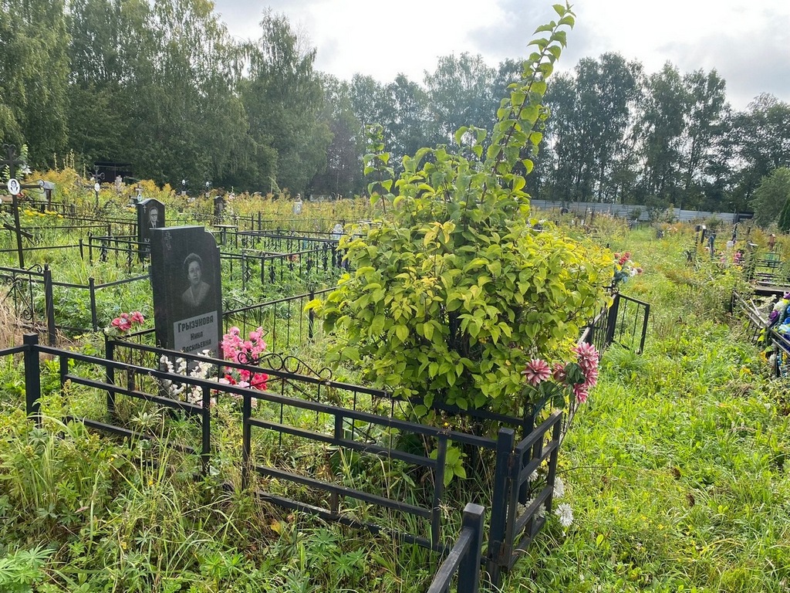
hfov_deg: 67.3
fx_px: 593
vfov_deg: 53.1
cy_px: 296
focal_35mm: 26
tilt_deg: -15.8
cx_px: 395
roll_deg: -4.6
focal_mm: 4.25
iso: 32
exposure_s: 1/673
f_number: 1.8
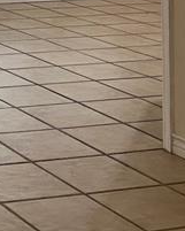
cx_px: -263
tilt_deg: +0.5
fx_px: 882
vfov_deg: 13.7
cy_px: -146
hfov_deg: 10.3
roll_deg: +0.2
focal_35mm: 129
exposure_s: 1/60
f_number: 1.8
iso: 125
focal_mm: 4.25
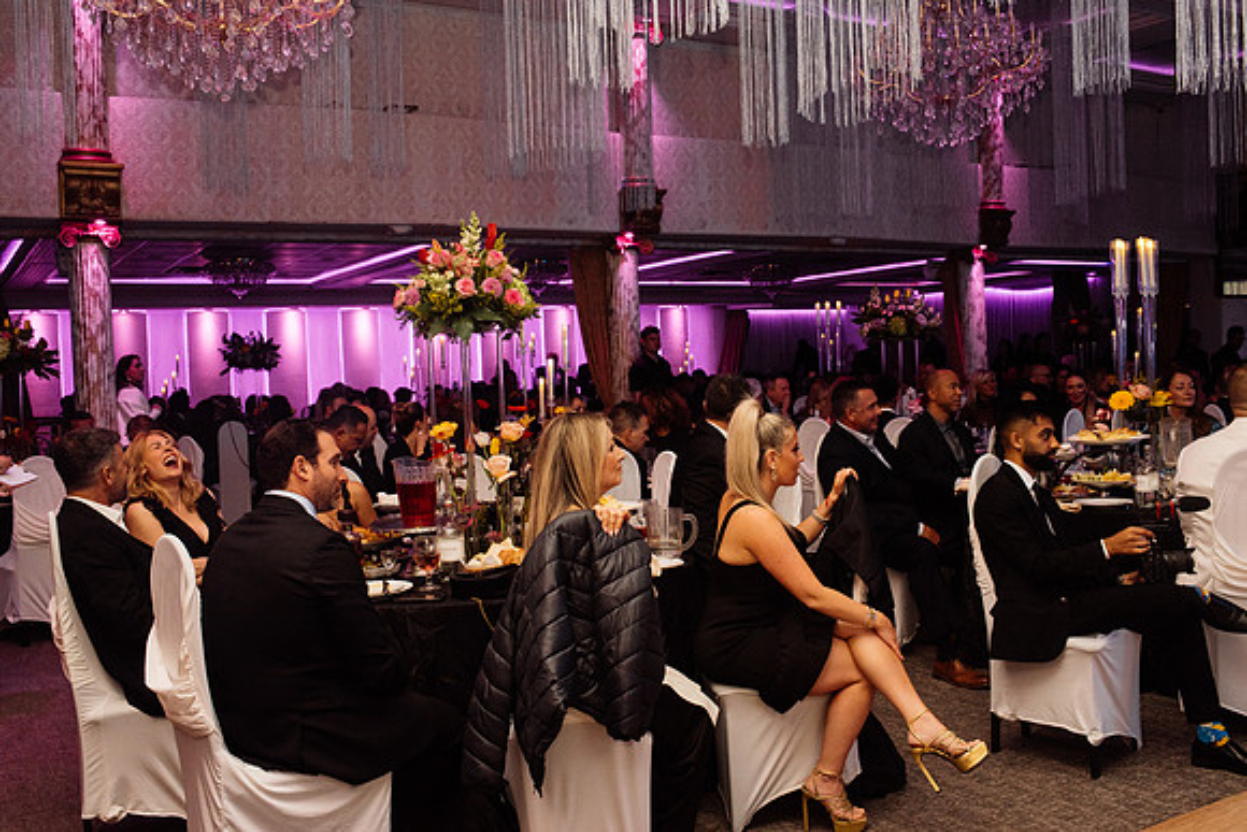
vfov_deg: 37.9
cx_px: 624
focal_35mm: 35
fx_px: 1213
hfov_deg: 54.4
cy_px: 416
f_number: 6.3
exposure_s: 1/200
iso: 1600
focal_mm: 35
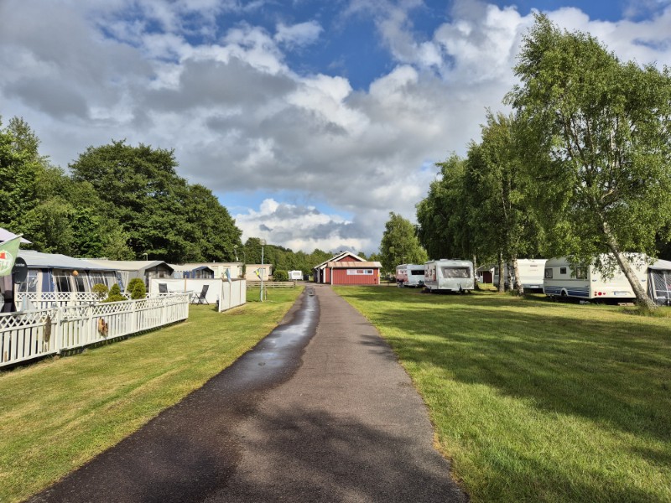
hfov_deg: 73.9
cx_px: 336
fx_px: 446
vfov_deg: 58.9
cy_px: 252
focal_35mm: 23
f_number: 1.8
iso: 25
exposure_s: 1/3008
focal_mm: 5.4
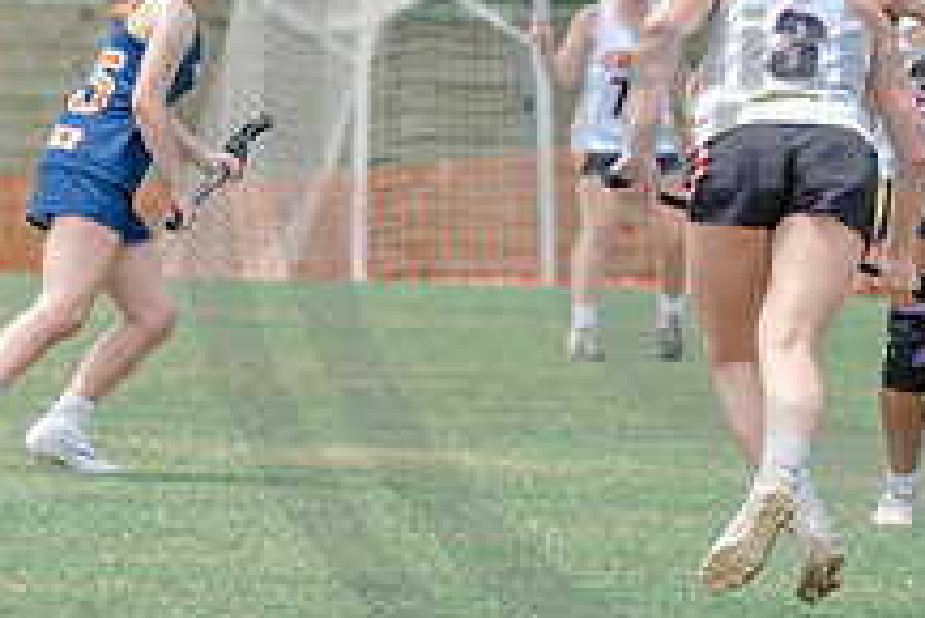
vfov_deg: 2.3
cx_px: 1046
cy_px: 253
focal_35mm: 592
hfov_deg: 3.5
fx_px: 15221
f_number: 4.5
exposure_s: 1/1250
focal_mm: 155
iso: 250
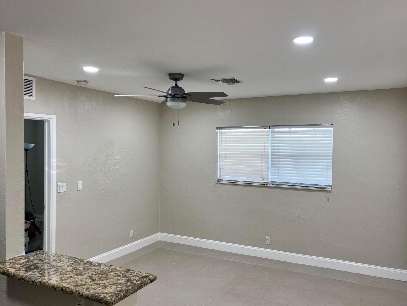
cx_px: 216
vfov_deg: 49.8
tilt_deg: -2.4
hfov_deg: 63.4
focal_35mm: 28
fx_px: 329
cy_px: 151
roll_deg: -0.5
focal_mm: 5.7
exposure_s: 1/120
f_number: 1.5
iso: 80
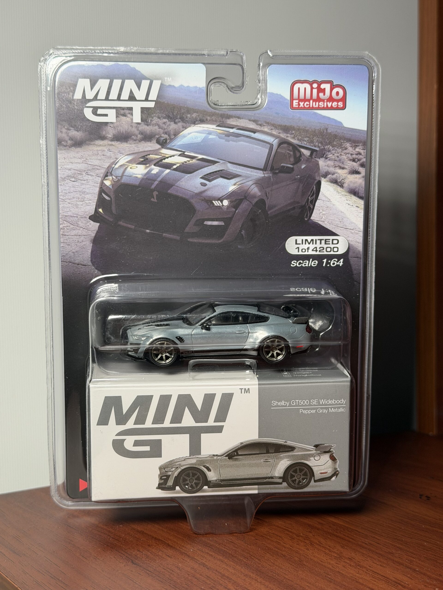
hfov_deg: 30.3
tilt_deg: -2.0
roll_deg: +0.5
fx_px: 819
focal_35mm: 48
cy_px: 295
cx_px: 222
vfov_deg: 39.7
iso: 50
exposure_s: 1/121
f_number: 1.78
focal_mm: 6.76
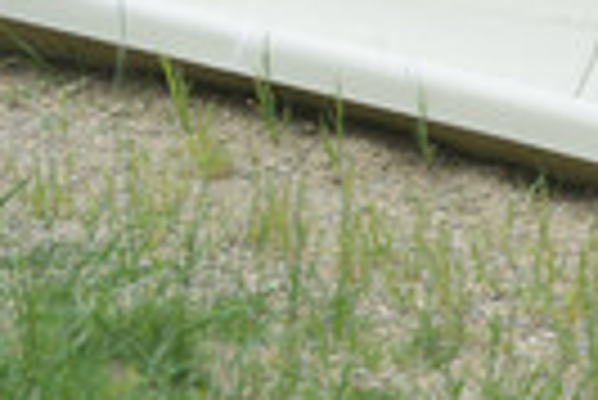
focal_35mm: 585
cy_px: 200
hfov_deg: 3.5
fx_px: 9728
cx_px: 895
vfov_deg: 2.4
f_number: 6.3
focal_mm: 195
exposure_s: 1/640
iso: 280
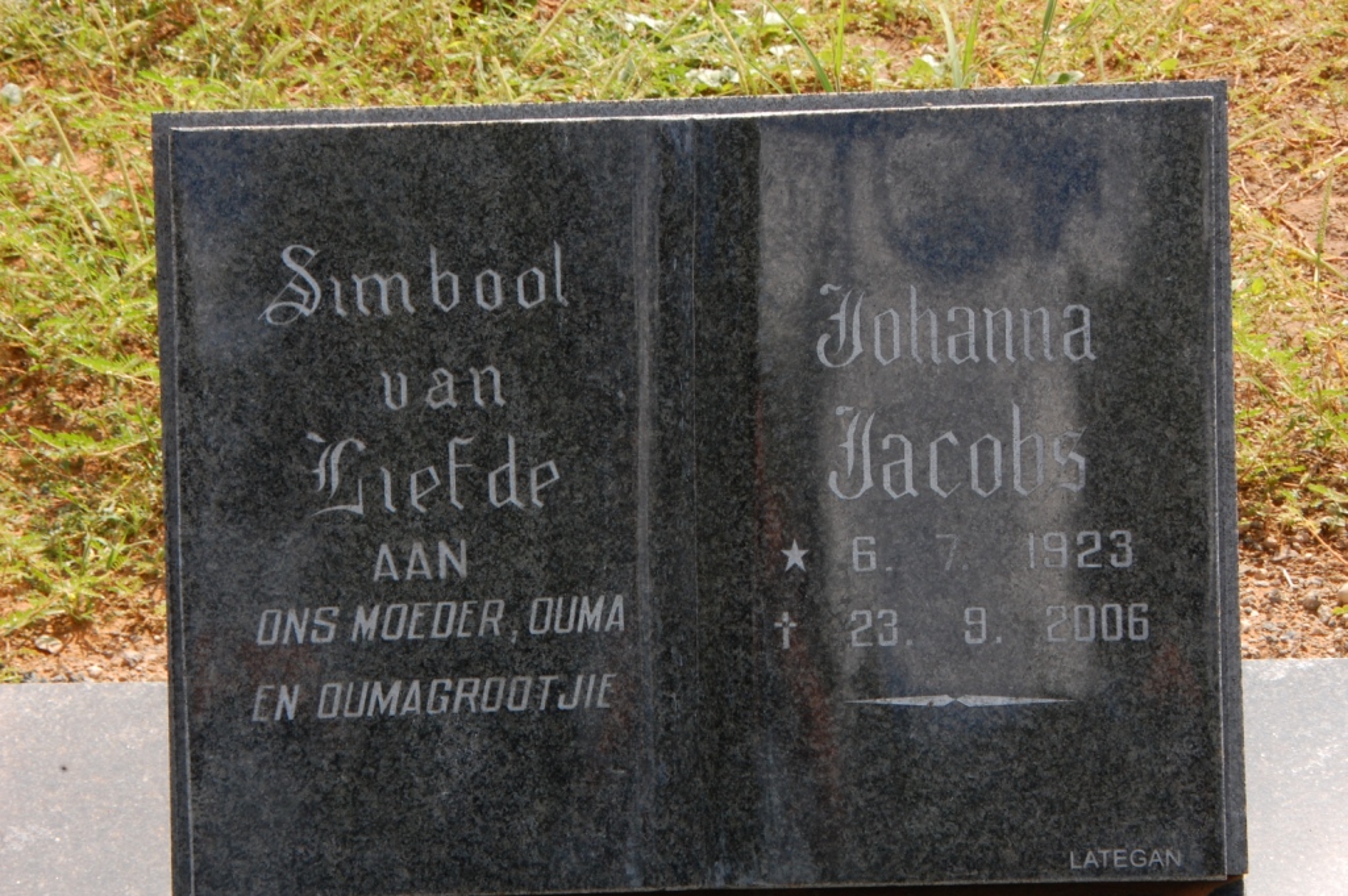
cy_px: 448
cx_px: 674
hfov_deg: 16.1
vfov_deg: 10.7
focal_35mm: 128
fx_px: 4770
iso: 400
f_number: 18
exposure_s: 1/40
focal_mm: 85
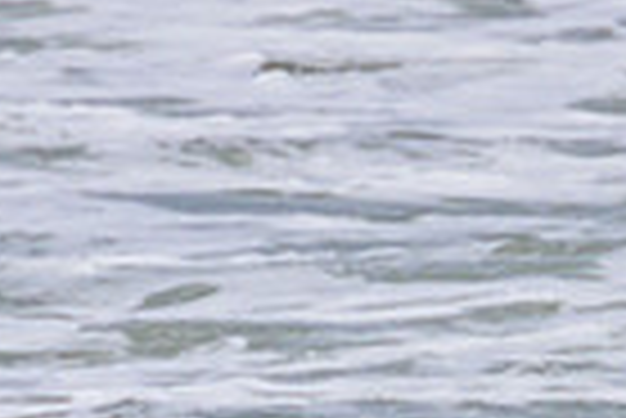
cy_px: 681
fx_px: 58208
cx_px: 369
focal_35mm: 3344
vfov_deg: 0.4
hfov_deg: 0.6
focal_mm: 800
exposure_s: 1/2000
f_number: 11
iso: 900
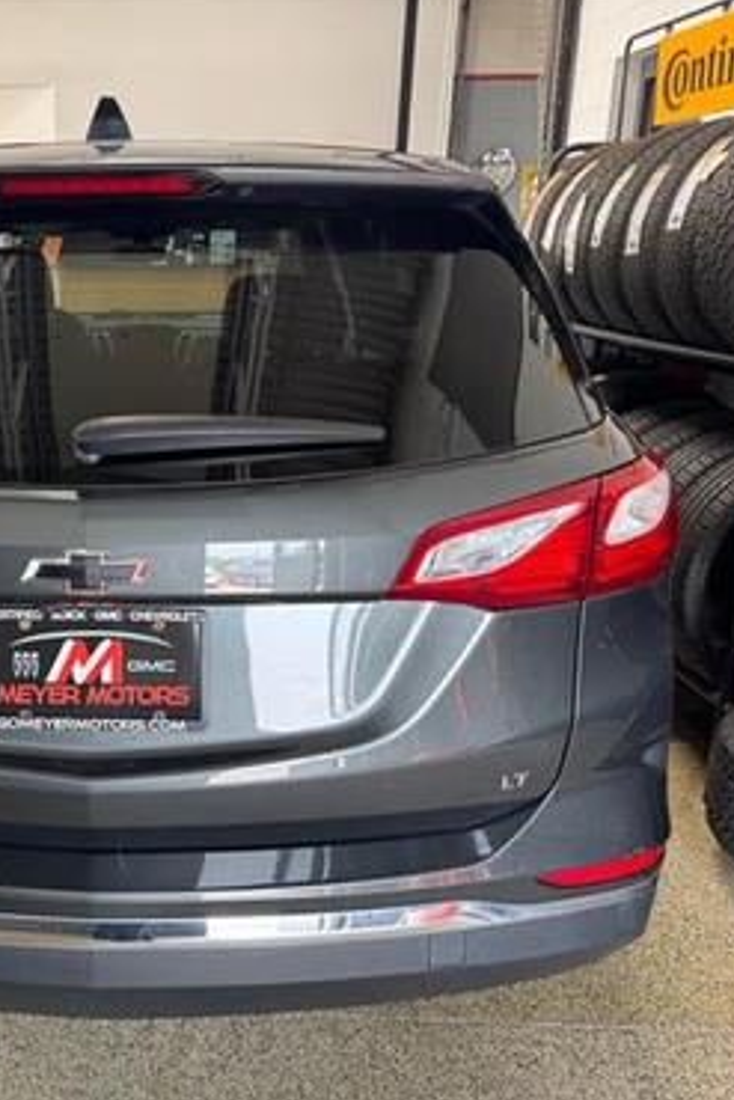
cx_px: 98
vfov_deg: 55.8
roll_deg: -0.4
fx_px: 1039
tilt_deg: -15.4
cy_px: 544
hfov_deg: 36.9
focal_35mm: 34
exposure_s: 1/60
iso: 200
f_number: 1.78
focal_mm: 6.76
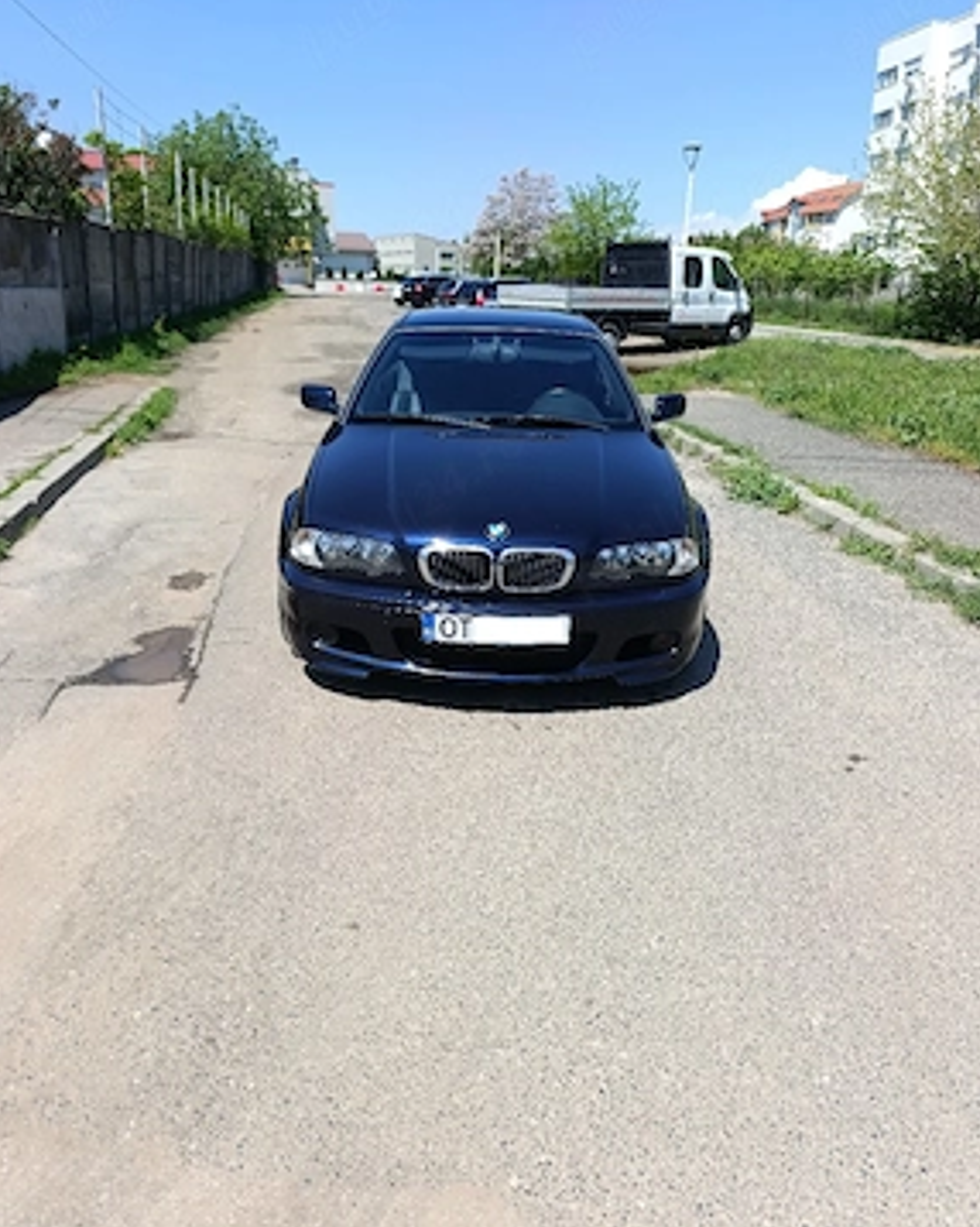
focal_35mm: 25
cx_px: 483
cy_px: 548
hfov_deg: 56.7
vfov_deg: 67.9
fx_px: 907
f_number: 1.6
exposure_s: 1/588
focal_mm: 6.14
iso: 50
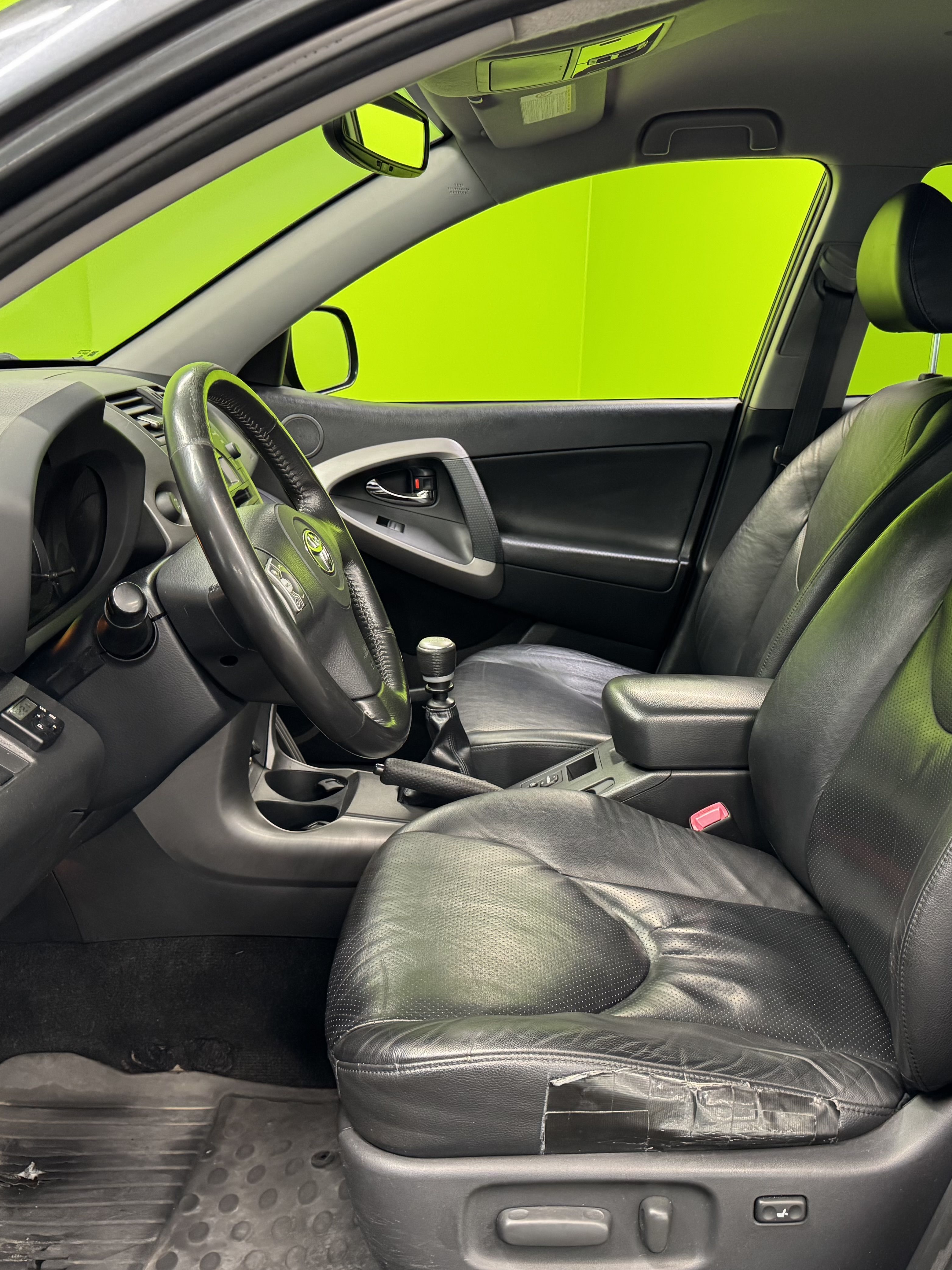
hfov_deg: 42.7
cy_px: 652
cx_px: 588
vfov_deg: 55.3
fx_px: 1210
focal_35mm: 33
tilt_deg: -14.0
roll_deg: -2.9
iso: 400
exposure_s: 1/50
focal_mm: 6.76
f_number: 1.78
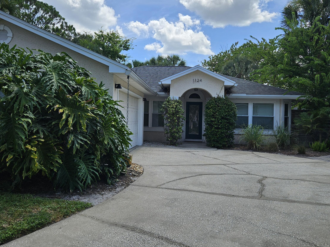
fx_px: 295
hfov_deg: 58.4
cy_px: 109
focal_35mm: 31
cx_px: 161
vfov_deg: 45.3
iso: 25
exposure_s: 1/1632
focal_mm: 5.4
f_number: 1.8
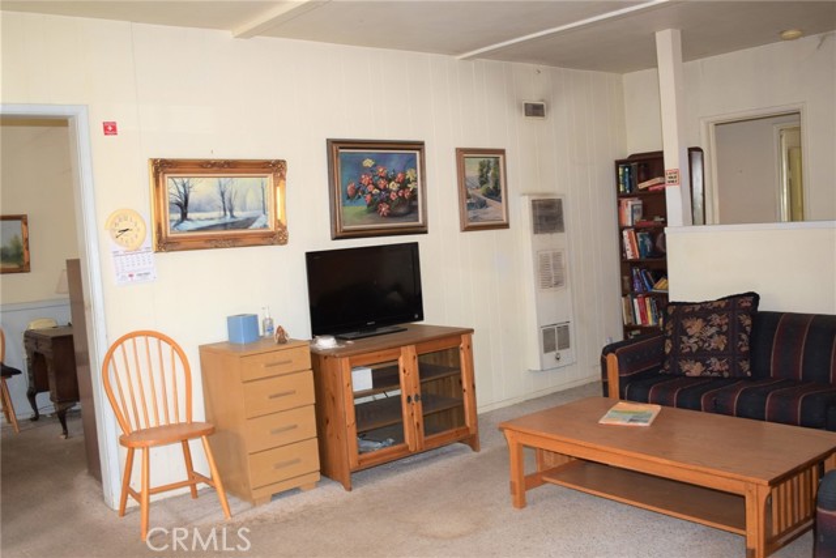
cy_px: 279
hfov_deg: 55.1
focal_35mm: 34
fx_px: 801
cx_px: 418
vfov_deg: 38.4
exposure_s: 1/30
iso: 220
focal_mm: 23
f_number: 3.8
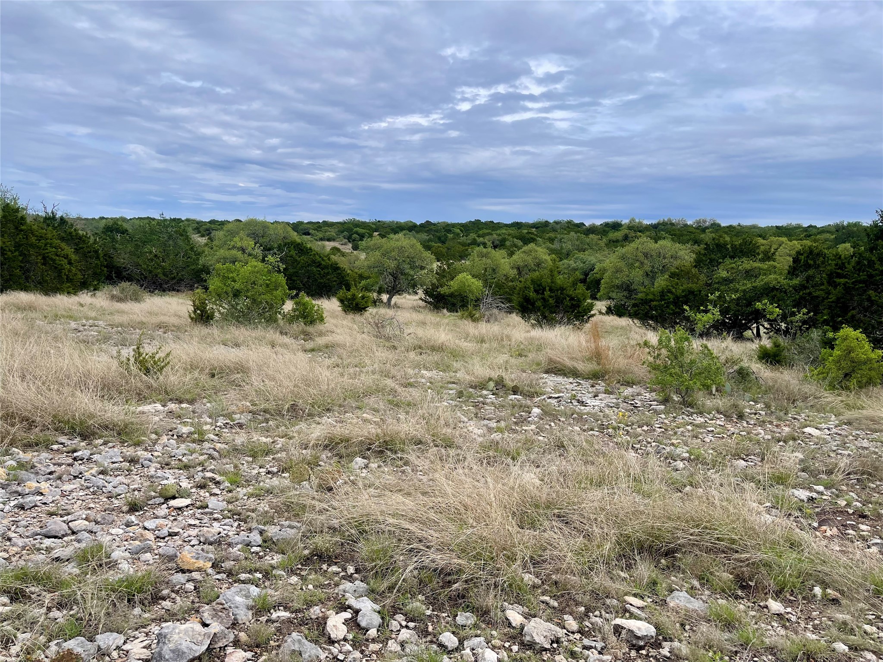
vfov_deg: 54.9
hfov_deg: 69.4
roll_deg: -2.5
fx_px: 638
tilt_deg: -7.8
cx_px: 442
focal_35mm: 25
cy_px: 331
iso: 32
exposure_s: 1/4202
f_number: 1.6
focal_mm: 5.1
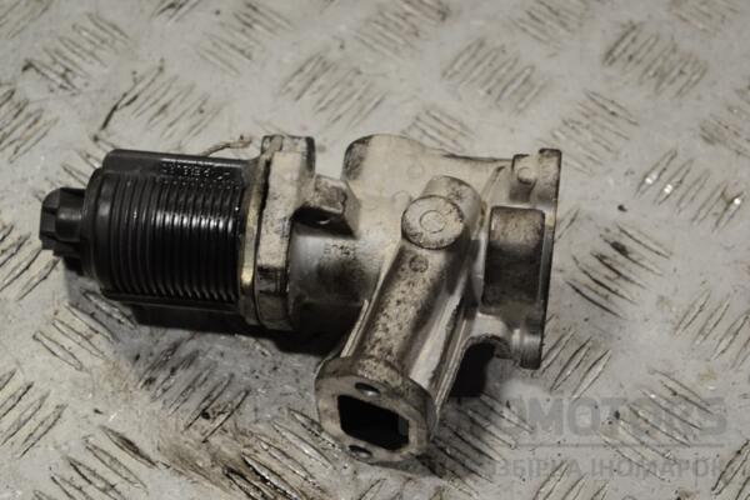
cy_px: 250
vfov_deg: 16.6
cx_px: 375
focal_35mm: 82
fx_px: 1719
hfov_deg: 24.6
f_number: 5.6
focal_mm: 55
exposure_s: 1/30
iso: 125
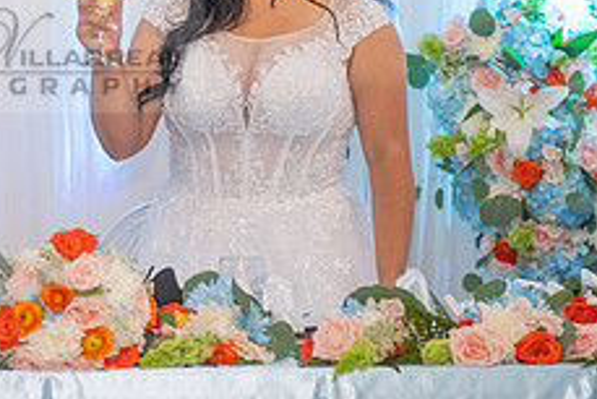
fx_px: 2987
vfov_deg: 7.6
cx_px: -16
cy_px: 124
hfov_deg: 11.3
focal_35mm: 180
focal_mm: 62
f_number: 3.2
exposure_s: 1/160
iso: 1000
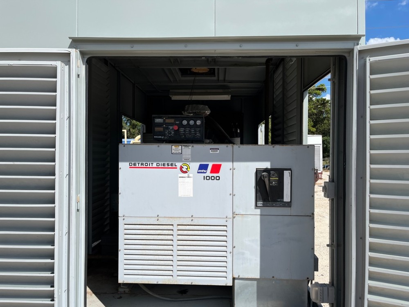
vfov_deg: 53.1
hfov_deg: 67.3
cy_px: 154
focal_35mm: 26
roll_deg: +0.9
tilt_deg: -0.8
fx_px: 307
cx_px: 204
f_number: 1.6
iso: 50
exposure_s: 1/6173
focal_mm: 5.1
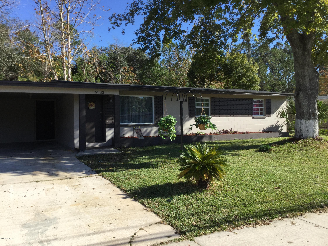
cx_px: 164
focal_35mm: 31
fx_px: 294
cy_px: 123
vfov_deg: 45.4
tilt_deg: -1.1
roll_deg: -0.2
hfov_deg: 58.4
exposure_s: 1/994
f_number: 2.4
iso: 25
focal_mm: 3.3
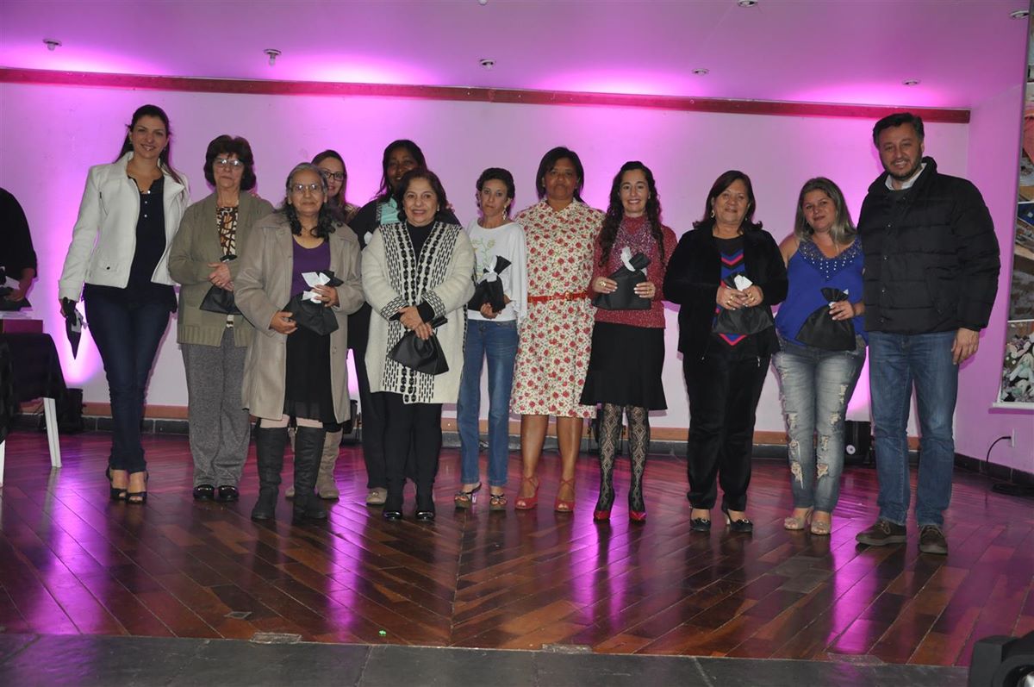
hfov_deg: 53.2
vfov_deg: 36.8
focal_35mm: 36
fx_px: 1033
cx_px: 517
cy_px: 344
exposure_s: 1/60
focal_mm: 24
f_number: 3.8
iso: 800
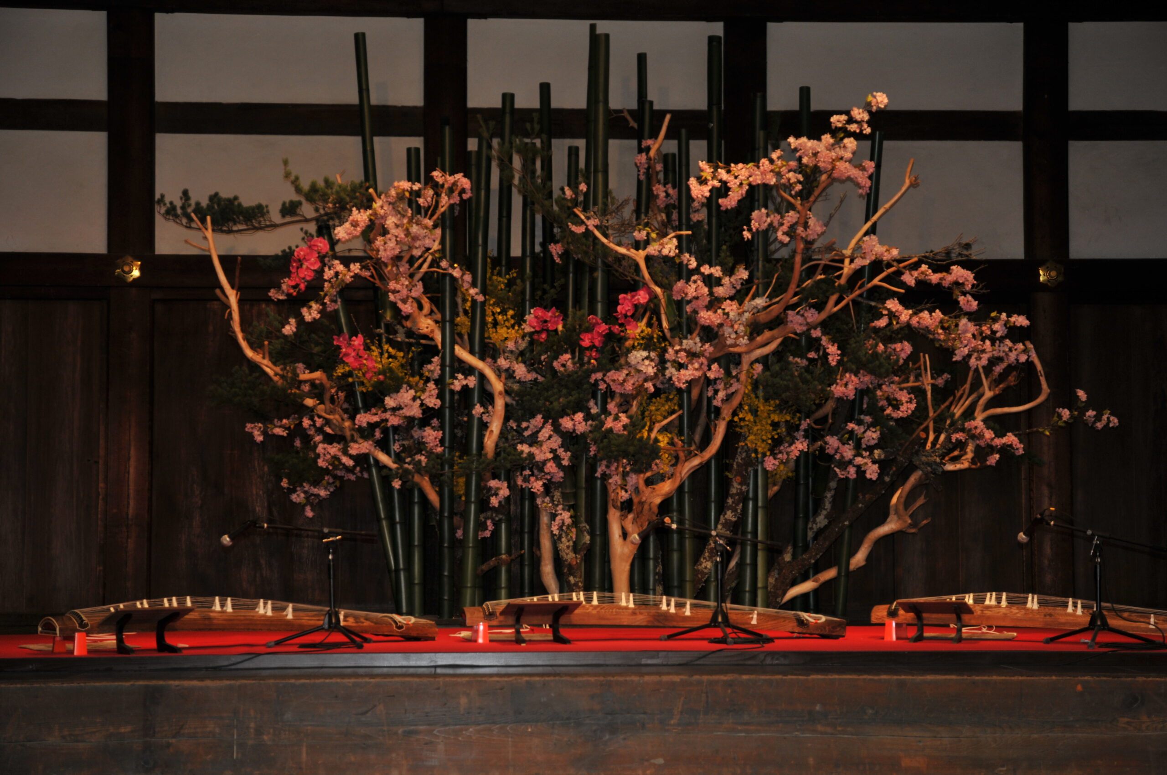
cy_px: 388
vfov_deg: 19.7
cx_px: 584
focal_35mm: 69
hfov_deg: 29.3
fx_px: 2234
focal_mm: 46
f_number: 5
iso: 200
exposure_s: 1/60
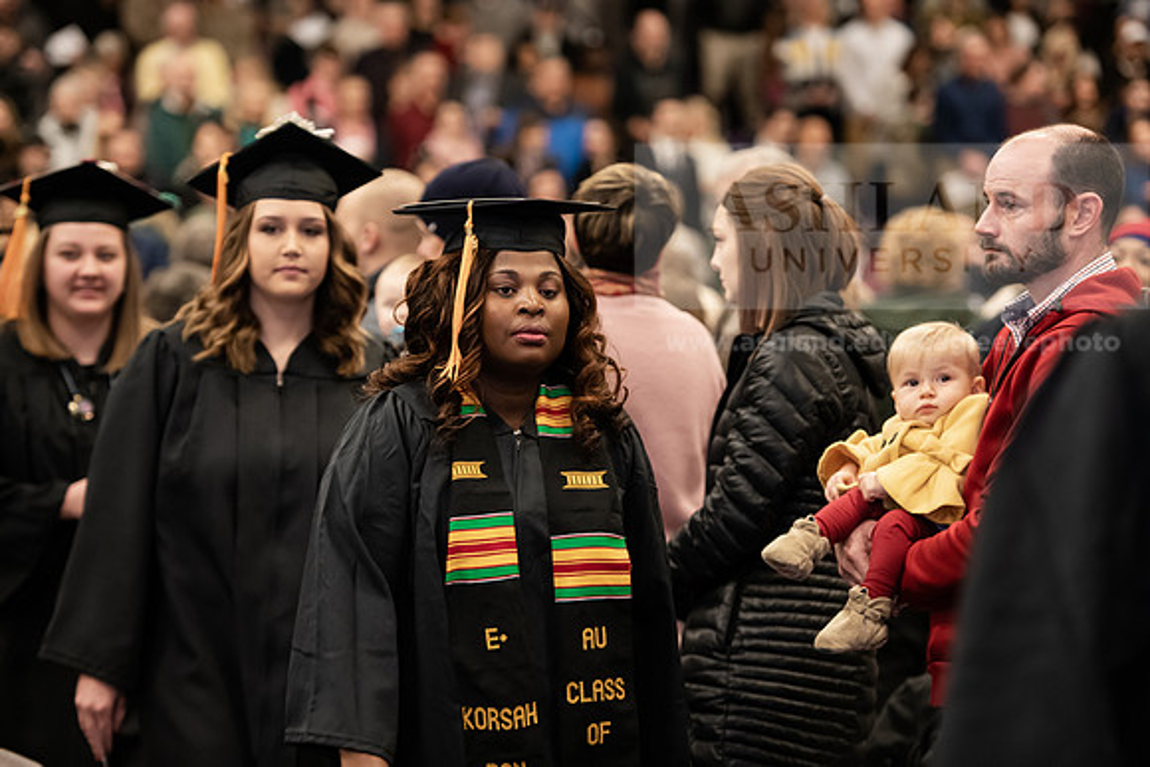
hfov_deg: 16.4
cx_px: 575
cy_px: 384
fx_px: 3994
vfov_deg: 11.0
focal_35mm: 125
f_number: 3.2
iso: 2000
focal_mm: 125
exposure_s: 1/200
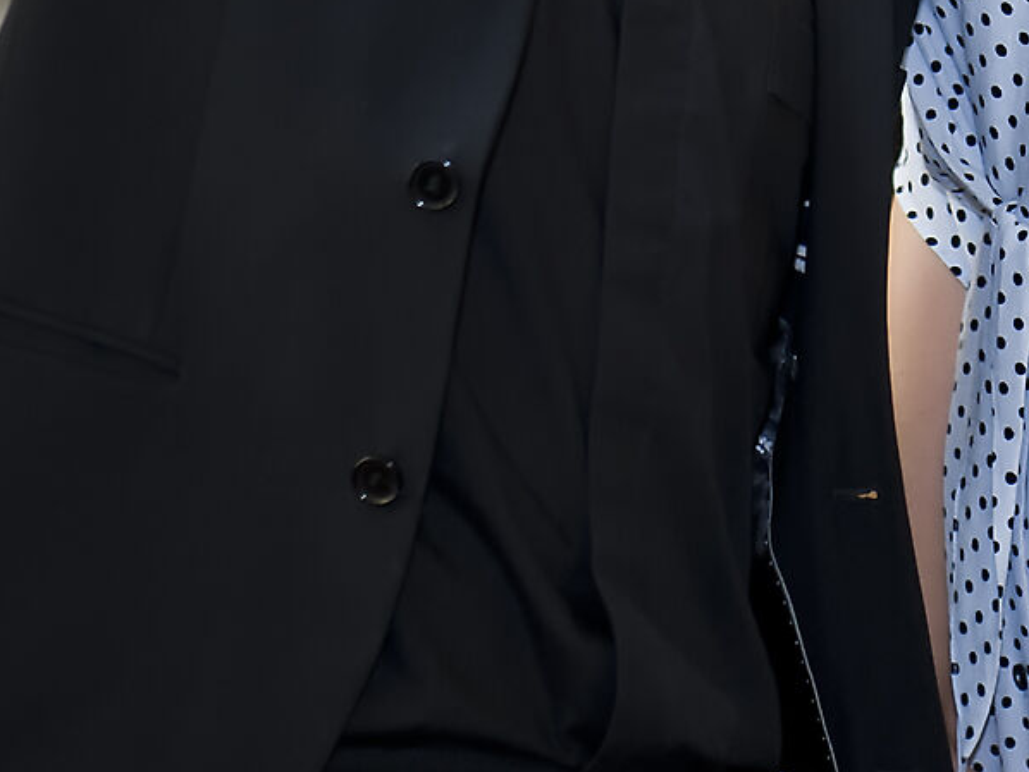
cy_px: -548
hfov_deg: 8.2
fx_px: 7107
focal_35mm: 239
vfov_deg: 6.1
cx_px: 1222
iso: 200
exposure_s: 1/640
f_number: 3.2
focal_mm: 62
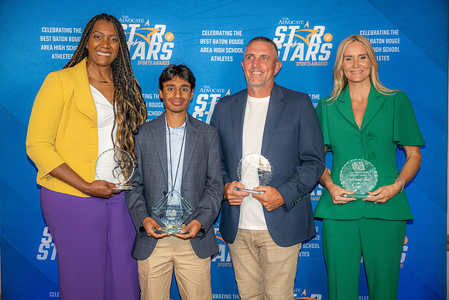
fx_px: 599
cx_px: 224
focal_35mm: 48
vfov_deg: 28.1
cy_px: 150
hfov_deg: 41.1
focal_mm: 48
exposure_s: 1/160
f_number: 3.2
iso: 320
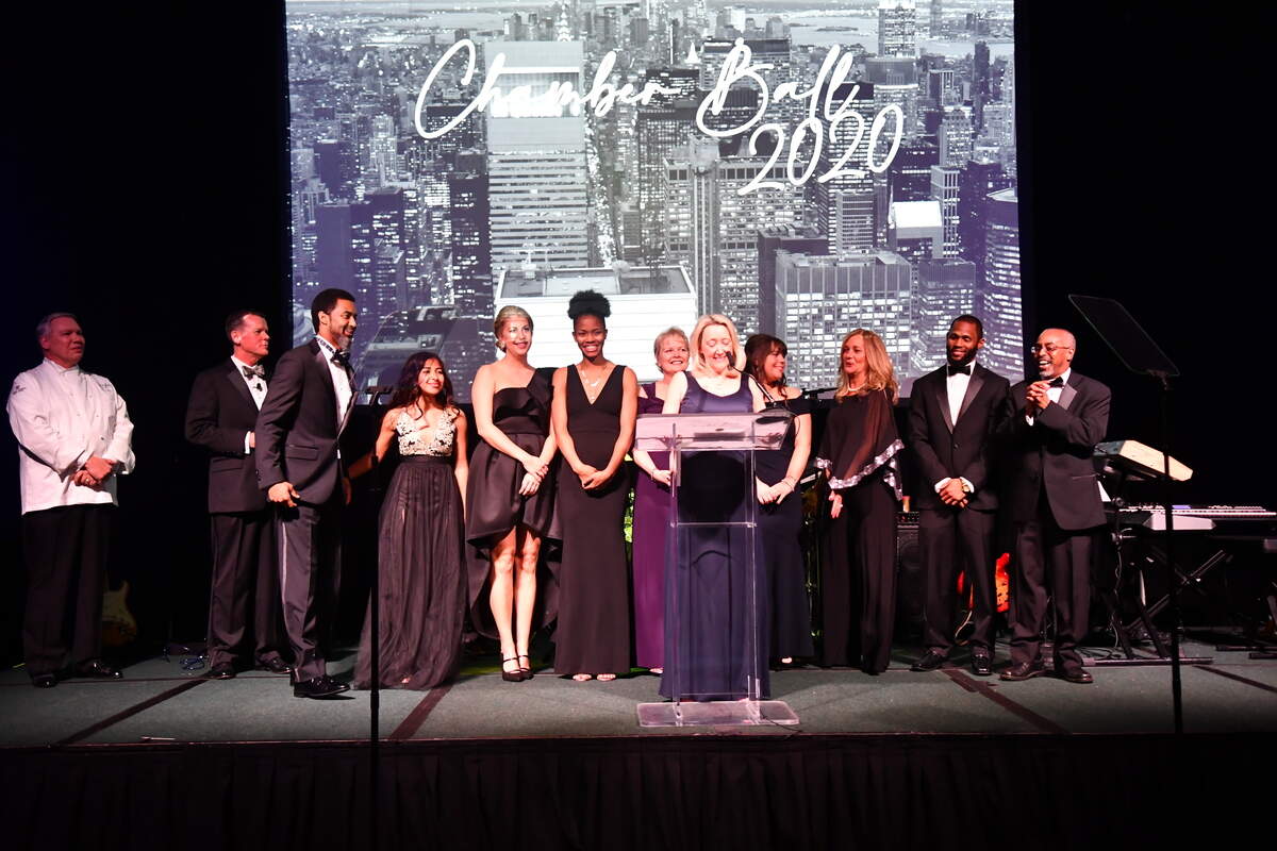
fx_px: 1383
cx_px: 638
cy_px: 426
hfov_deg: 49.6
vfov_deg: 34.2
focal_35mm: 39
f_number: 2.8
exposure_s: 1/125
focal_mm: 26
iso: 2200
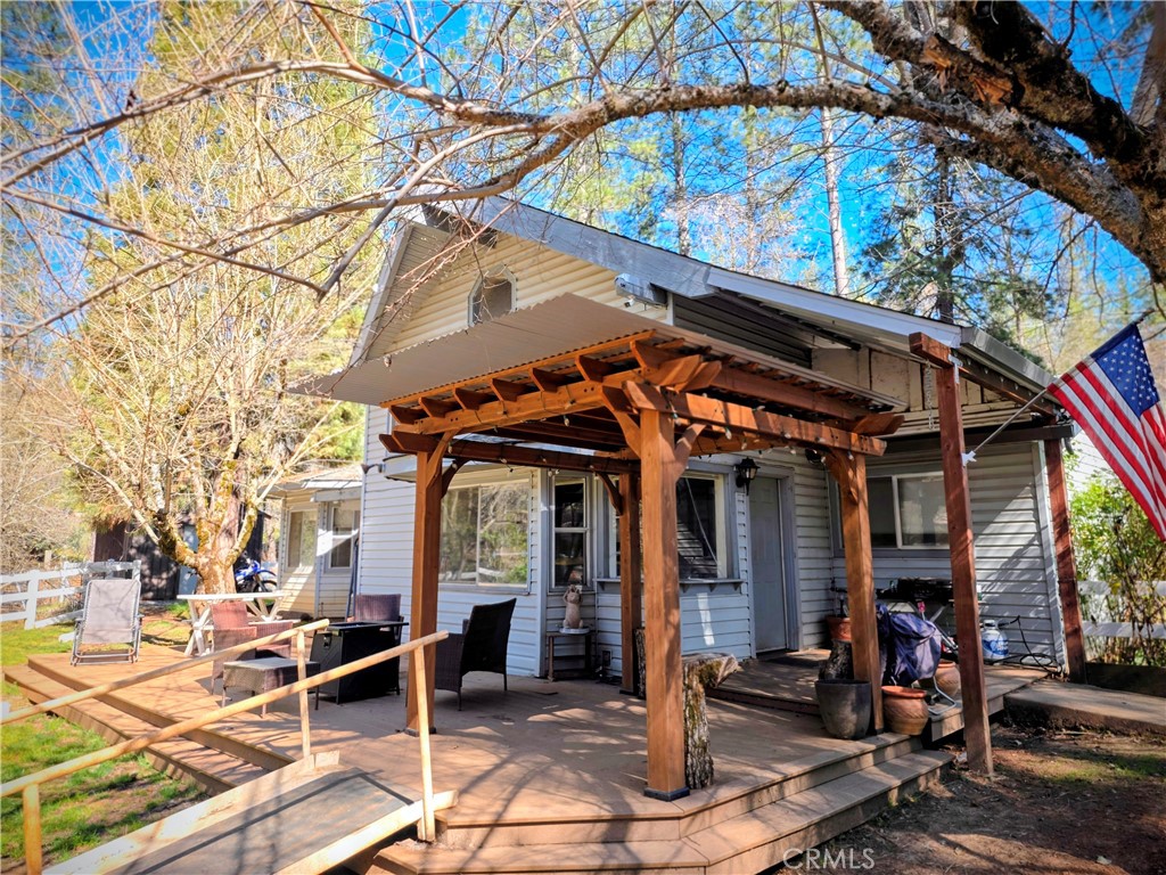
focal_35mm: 23
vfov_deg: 58.9
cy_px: 438
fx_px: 775
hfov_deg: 73.9
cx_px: 583
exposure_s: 1/359
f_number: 1.7
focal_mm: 6.25
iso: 25
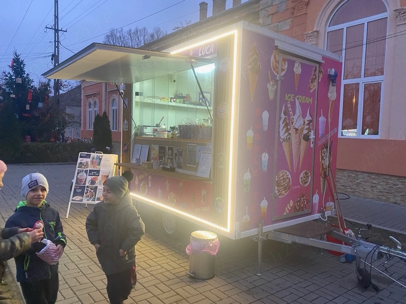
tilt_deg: -2.7
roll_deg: -2.8
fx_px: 305
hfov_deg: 67.3
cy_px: 152
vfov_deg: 53.1
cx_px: 203
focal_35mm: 26
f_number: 1.8
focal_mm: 4.25
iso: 200
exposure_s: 1/50
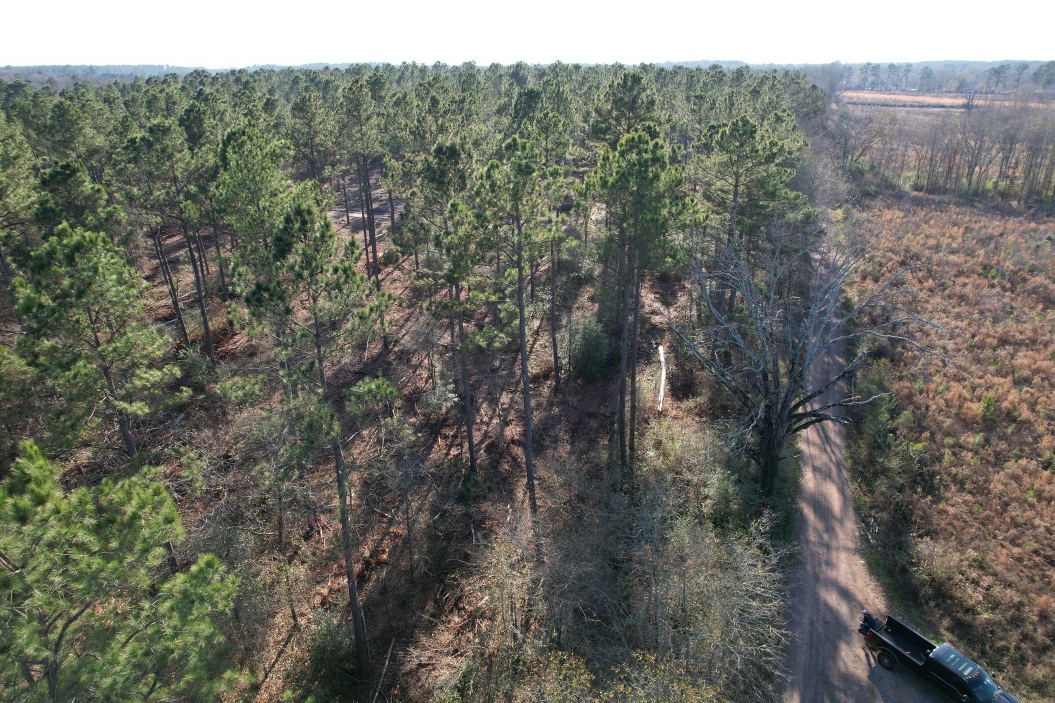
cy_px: 352
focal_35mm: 22
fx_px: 645
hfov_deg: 78.6
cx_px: 528
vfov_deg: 57.2
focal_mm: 8.38
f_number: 2.8
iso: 130
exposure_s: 1/640
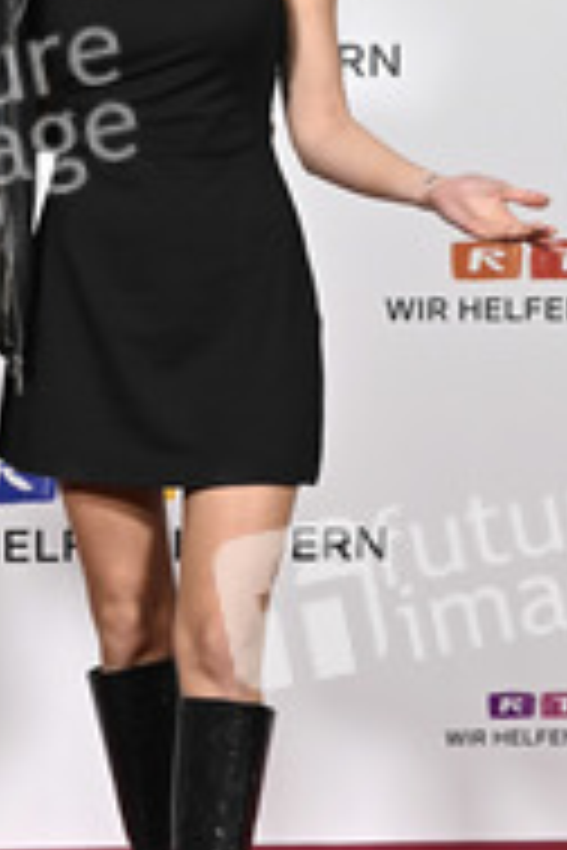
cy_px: 360
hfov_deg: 11.9
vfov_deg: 17.9
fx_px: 2693
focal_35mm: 114
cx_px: 36
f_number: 4
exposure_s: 1/320
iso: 1000
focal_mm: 54
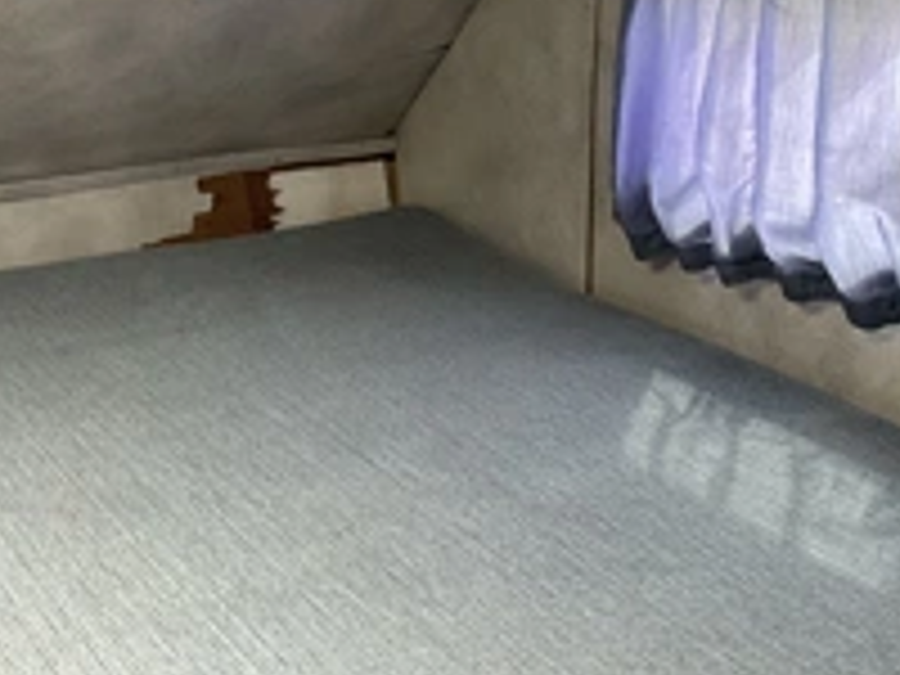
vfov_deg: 24.3
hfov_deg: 33.2
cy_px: 32
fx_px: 1508
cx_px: 410
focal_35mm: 58
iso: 64
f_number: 1.8
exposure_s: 1/91
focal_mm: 3
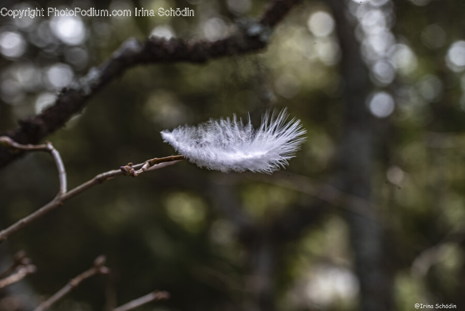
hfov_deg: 22.6
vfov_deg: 15.2
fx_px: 1163
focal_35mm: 90
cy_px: 156
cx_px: 232
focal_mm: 90
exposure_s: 1/30
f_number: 10
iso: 100
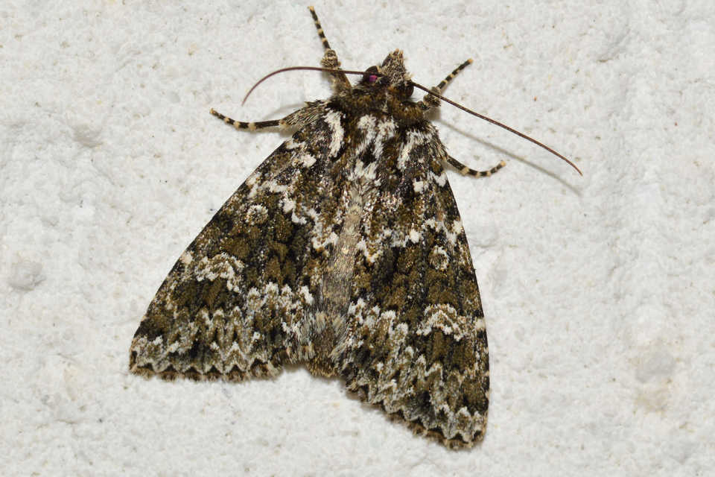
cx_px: 358
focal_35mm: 150
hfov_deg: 13.7
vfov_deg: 9.1
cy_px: 238
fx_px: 2979
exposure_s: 1/200
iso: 100
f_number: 20
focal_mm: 100
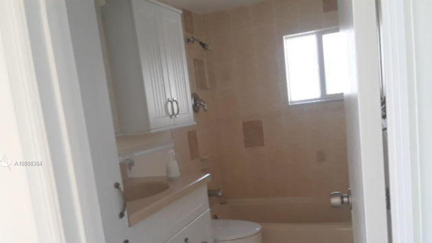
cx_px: 215
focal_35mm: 33
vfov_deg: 35.3
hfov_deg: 59.5
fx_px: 378
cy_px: 163
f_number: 1.9
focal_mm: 2.47
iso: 125
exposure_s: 1/30
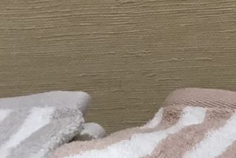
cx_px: 32
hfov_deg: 17.1
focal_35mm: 118
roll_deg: +3.7
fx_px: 774
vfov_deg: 10.8
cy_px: 295
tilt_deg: -18.2
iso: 50
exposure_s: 1/32
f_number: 2.4
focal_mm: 3.3
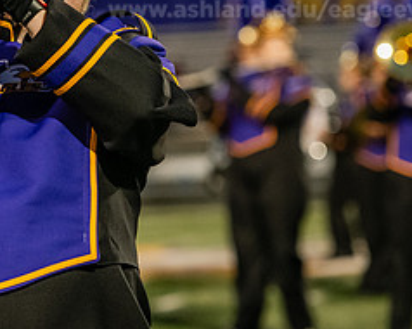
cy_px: 46
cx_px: 29
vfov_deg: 5.0
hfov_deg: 6.3
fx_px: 3765
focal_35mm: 309
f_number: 3.2
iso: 4000
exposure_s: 1/640
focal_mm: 135
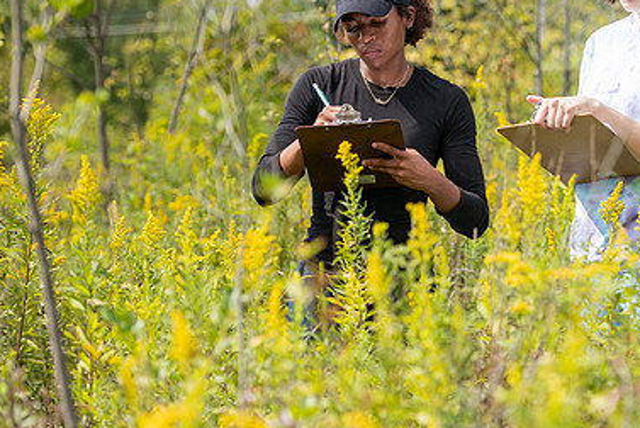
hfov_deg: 14.0
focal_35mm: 146
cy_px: 133
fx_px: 2597
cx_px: 489
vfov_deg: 9.4
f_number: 3.5
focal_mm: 95
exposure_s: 1/500
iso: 80
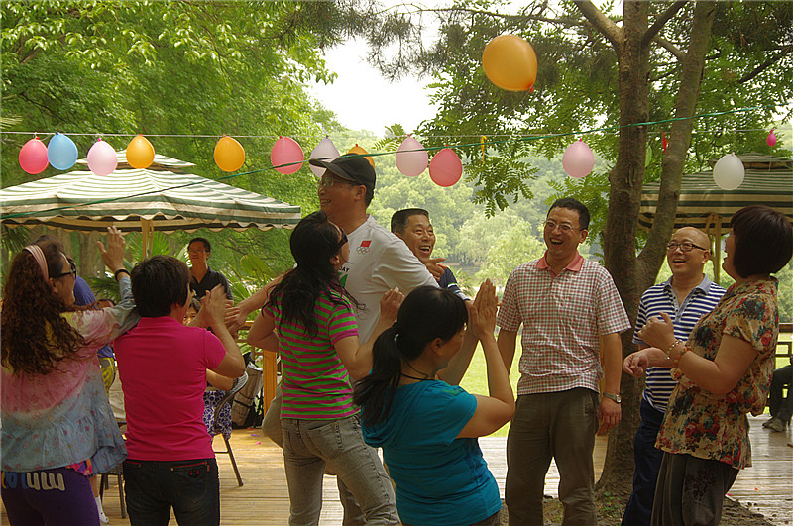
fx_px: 1650
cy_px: 263
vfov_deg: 18.1
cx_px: 396
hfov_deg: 27.0
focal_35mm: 75
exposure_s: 1/200
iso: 200
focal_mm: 50
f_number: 5.6
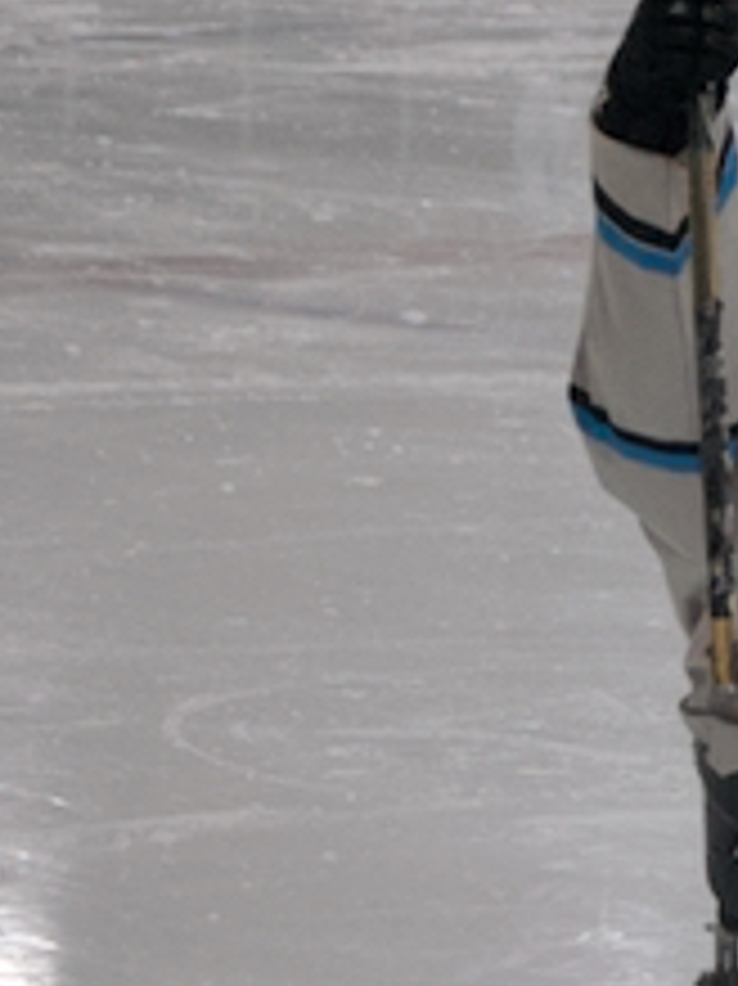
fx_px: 7910
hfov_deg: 5.3
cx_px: 1098
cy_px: 617
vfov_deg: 7.1
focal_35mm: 278
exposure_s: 1/500
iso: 1600
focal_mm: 66
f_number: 4.2
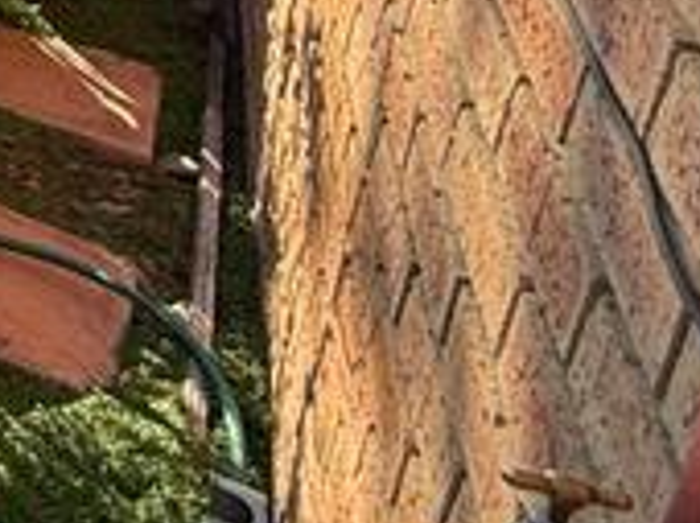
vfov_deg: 17.5
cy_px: -445
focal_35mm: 66
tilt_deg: -15.0
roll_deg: -0.2
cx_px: -684
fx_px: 1333
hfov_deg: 18.9
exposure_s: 1/220
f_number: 2.2
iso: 64
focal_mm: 2.22
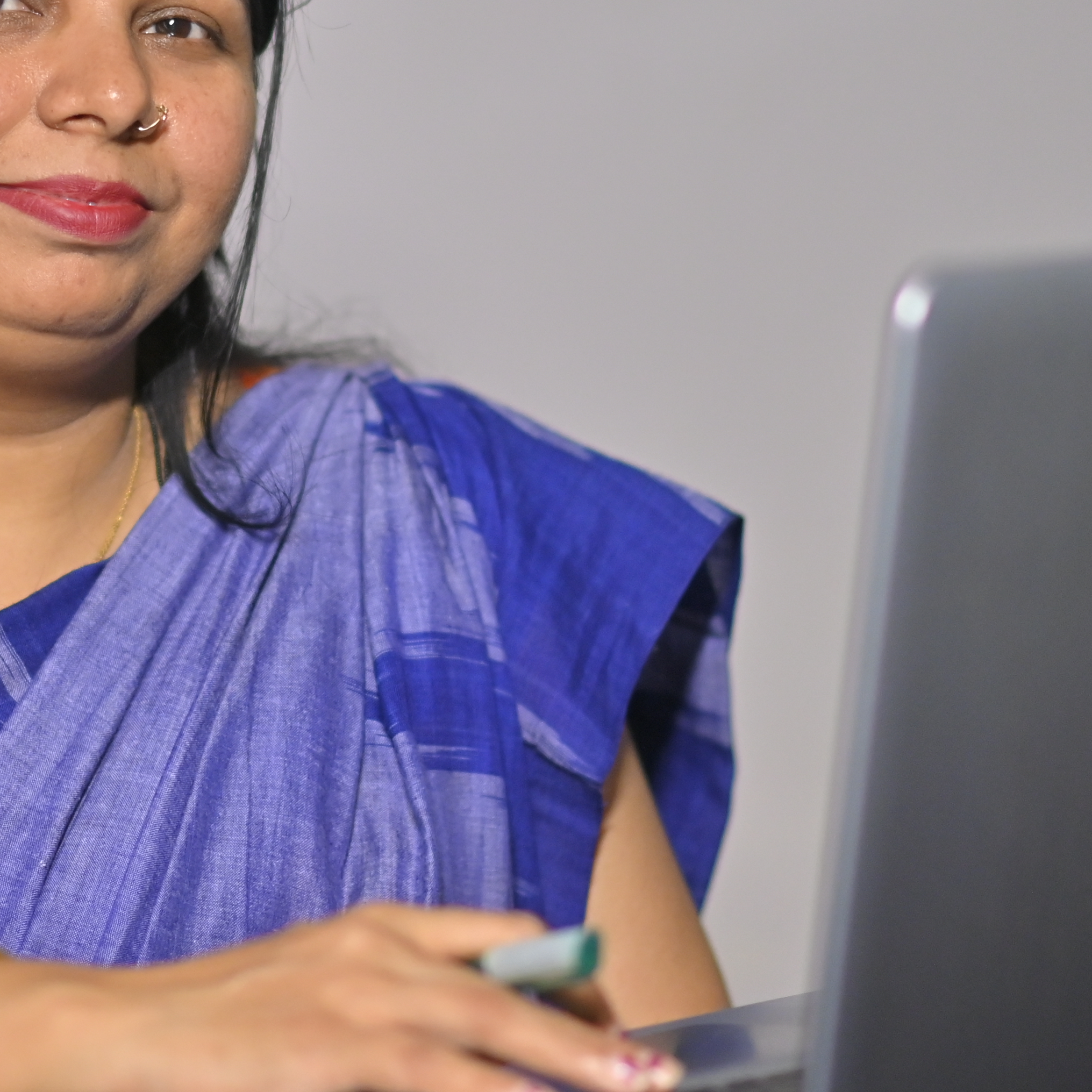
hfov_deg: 8.1
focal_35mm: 215
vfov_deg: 8.1
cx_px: 225
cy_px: 301
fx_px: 7673
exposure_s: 1/160
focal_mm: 85
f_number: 1.8
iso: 800
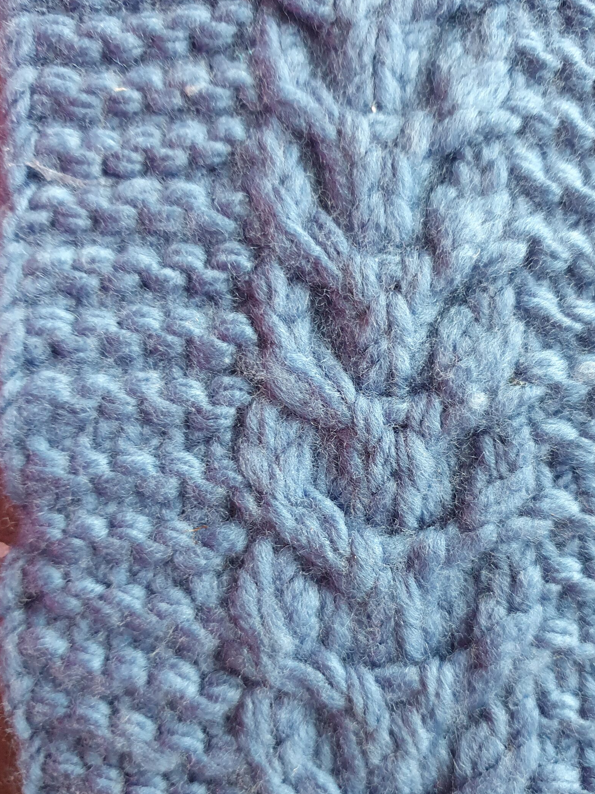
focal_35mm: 32
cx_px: 350
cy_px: 429
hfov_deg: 44.0
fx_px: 733
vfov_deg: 56.7
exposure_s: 1/40
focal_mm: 4.32
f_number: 1.5
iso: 250
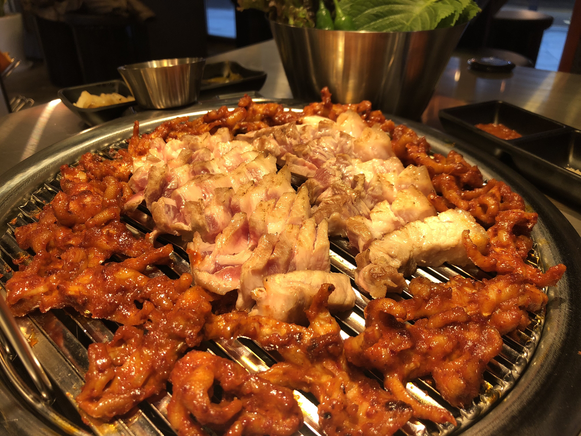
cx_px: 290
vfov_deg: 49.7
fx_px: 470
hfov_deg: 63.4
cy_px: 218
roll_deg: +0.3
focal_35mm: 28
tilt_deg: -30.4
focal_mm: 4
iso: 40
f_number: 1.8
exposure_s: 1/15
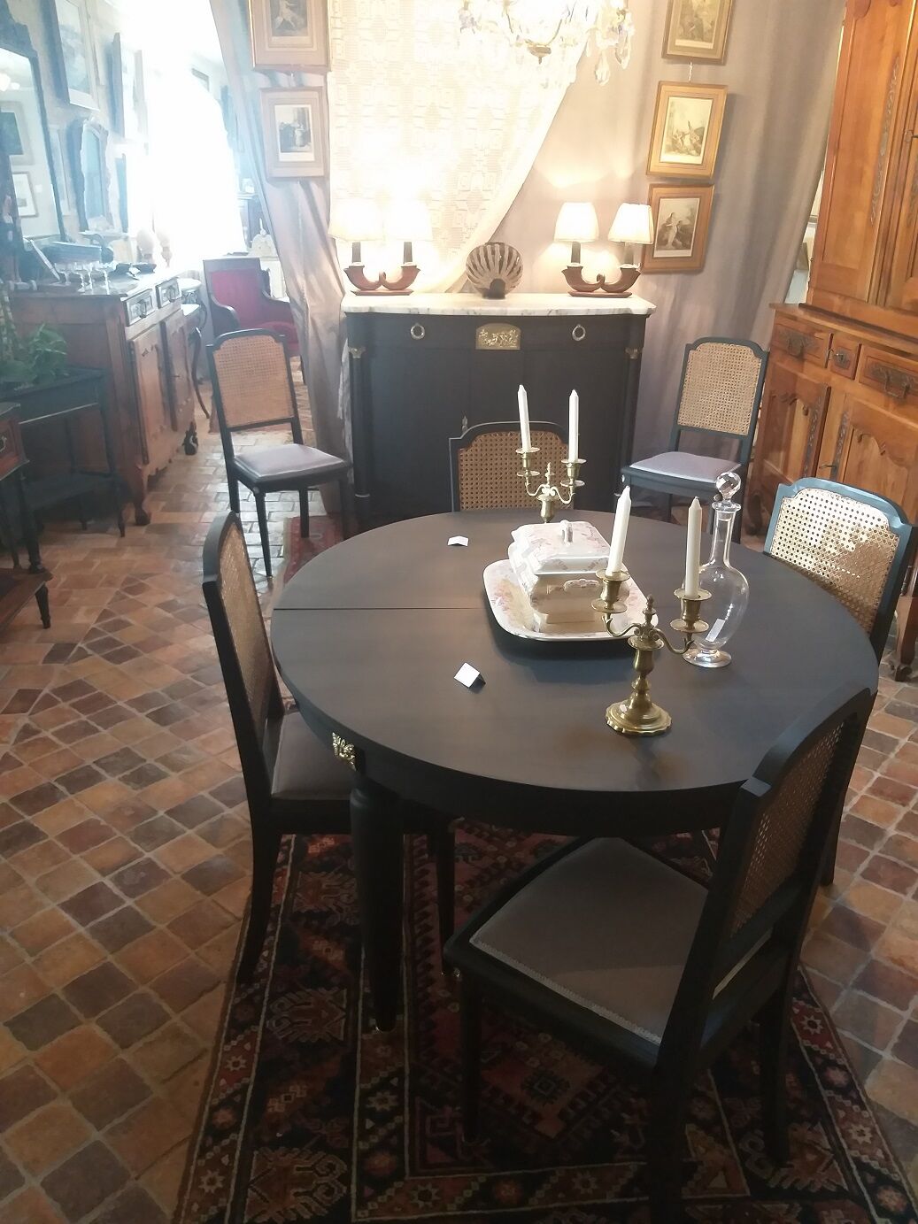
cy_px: 612
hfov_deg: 53.1
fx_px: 919
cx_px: 459
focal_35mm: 26
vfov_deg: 67.3
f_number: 1.7
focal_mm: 3.93
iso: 200
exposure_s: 1/25
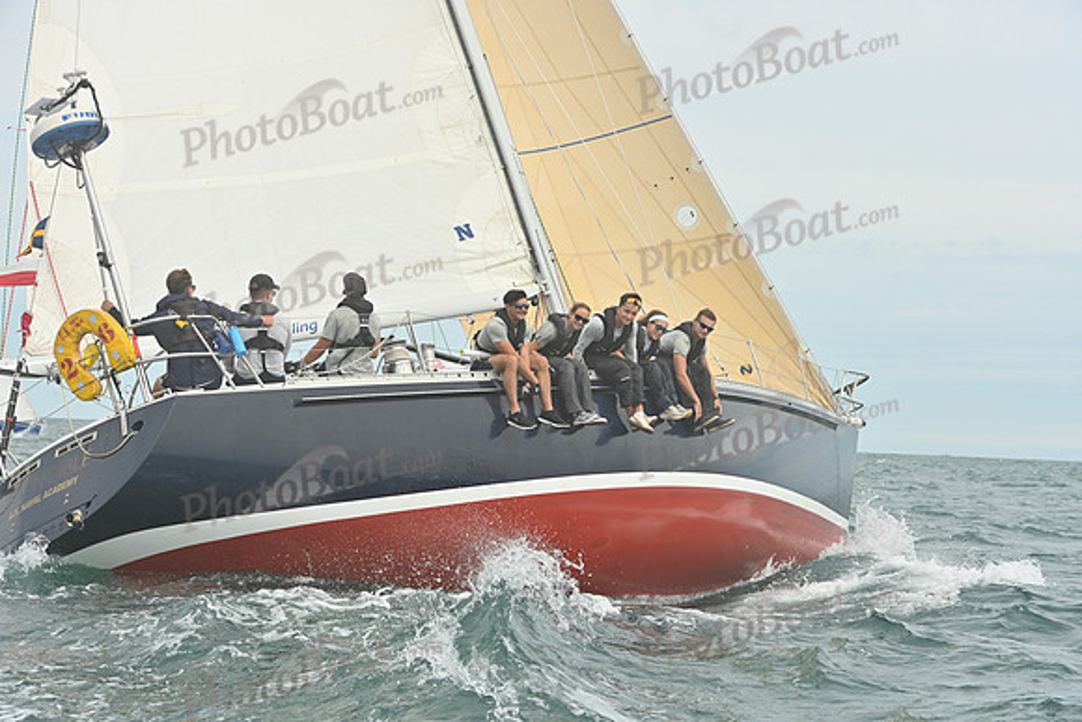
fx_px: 2104
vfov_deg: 19.5
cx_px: 541
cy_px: 361
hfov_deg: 28.8
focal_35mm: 70
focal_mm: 70
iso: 320
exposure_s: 1/1250
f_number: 8
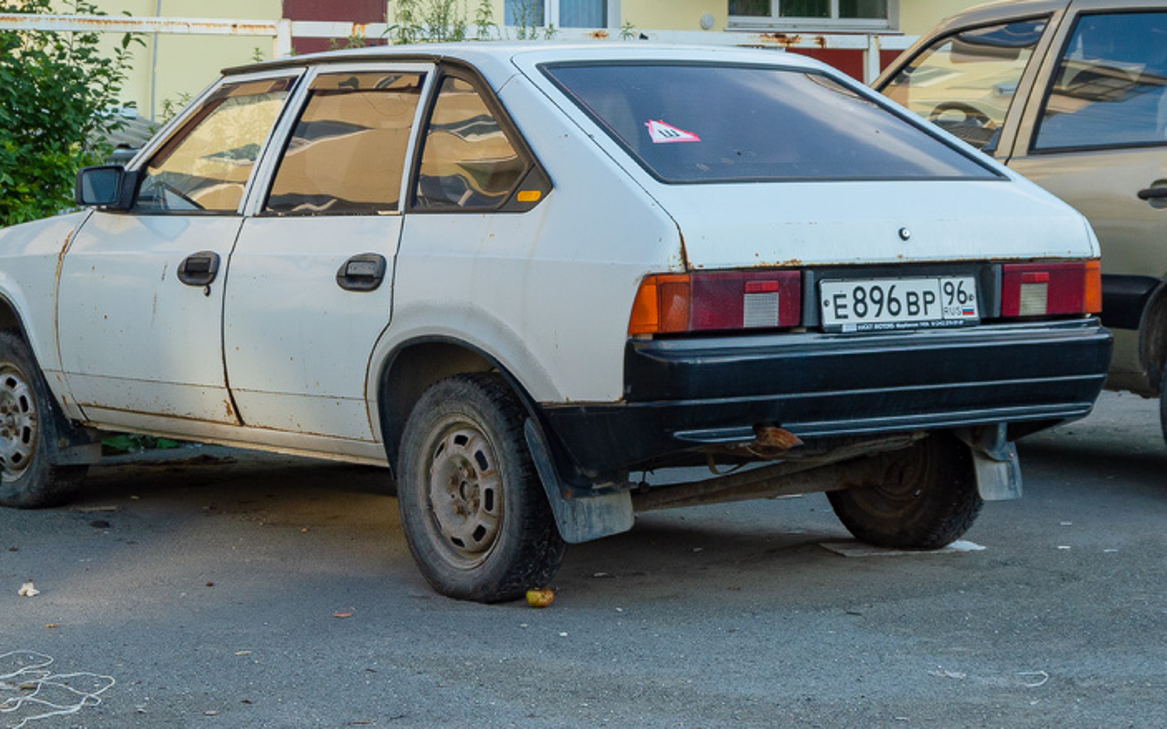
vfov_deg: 16.0
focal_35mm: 81
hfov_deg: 25.6
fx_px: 2571
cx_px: 578
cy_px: 113
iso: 200
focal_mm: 31
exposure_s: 1/320
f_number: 6.3
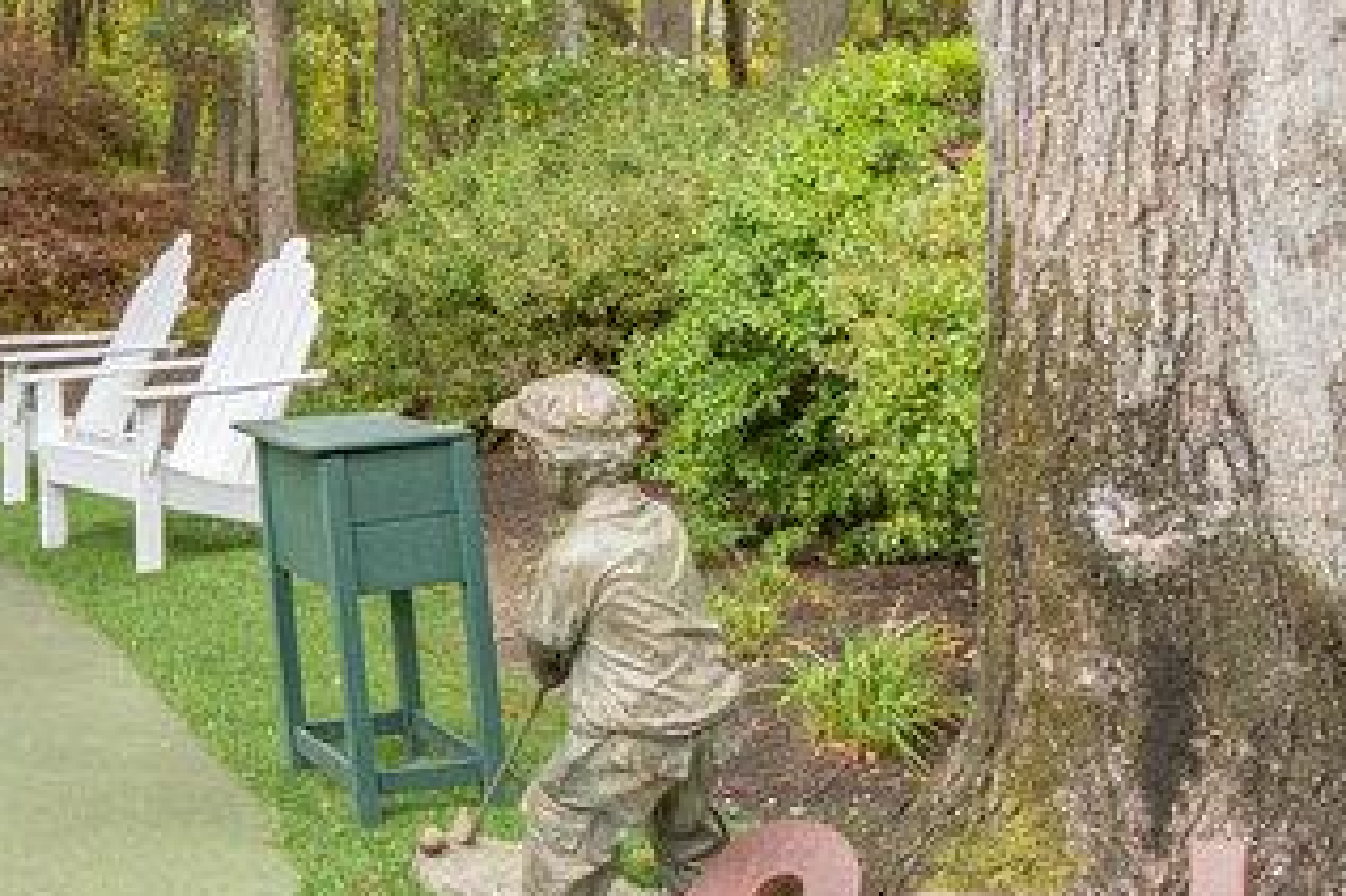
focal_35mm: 60
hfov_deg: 30.8
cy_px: 299
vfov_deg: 22.5
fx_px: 2242
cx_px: -25
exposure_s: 1/200
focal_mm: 19
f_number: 5.6
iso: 800
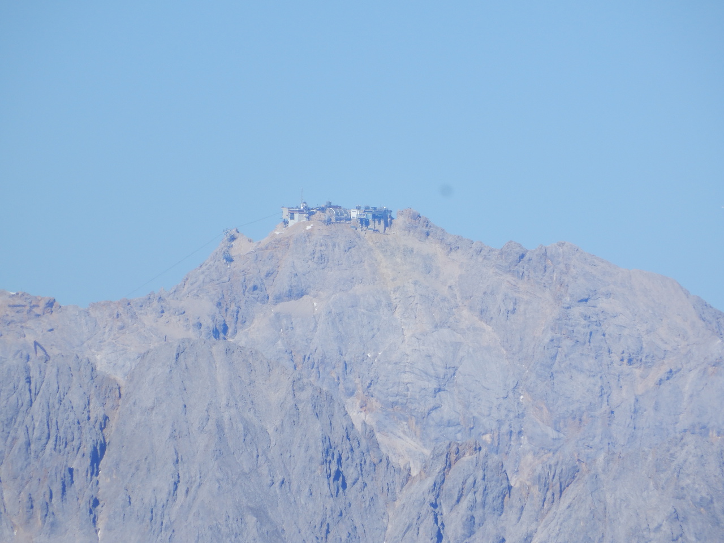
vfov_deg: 1.8
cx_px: 362
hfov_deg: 2.4
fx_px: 17569
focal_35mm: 840
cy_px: 272
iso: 80
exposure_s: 1/500
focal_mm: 151
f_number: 6.9
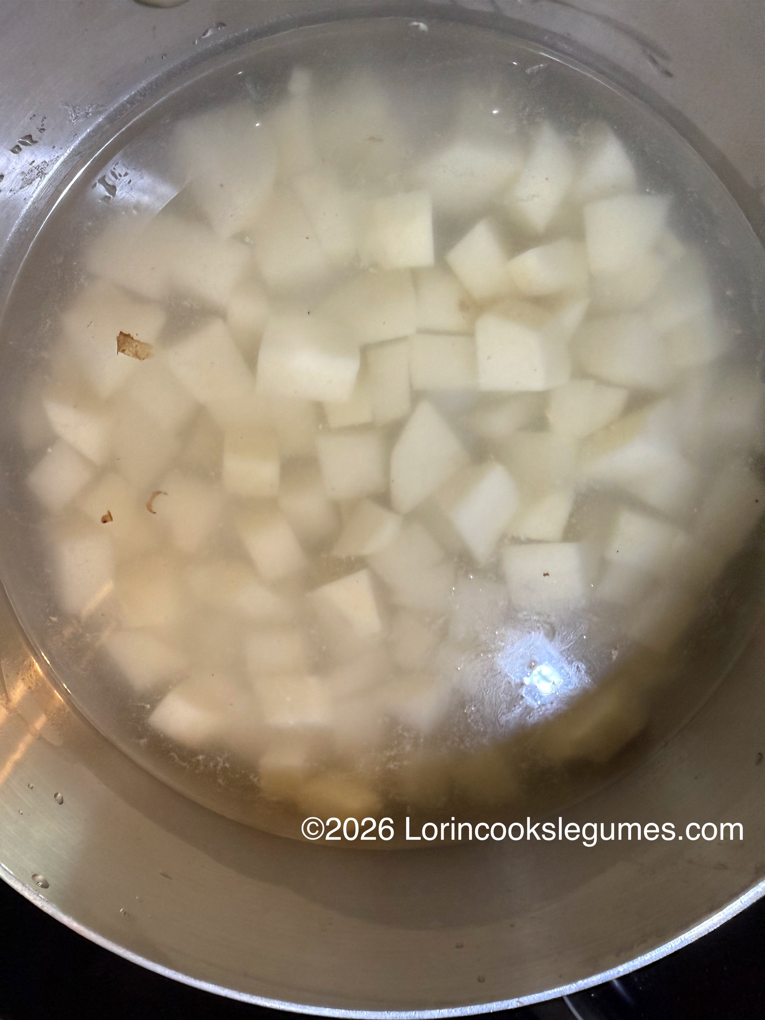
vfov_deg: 71.6
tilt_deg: -73.0
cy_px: 510
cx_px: 382
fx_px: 707
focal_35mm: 24
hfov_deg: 56.8
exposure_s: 1/60
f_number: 2.2
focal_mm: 2.22
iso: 320
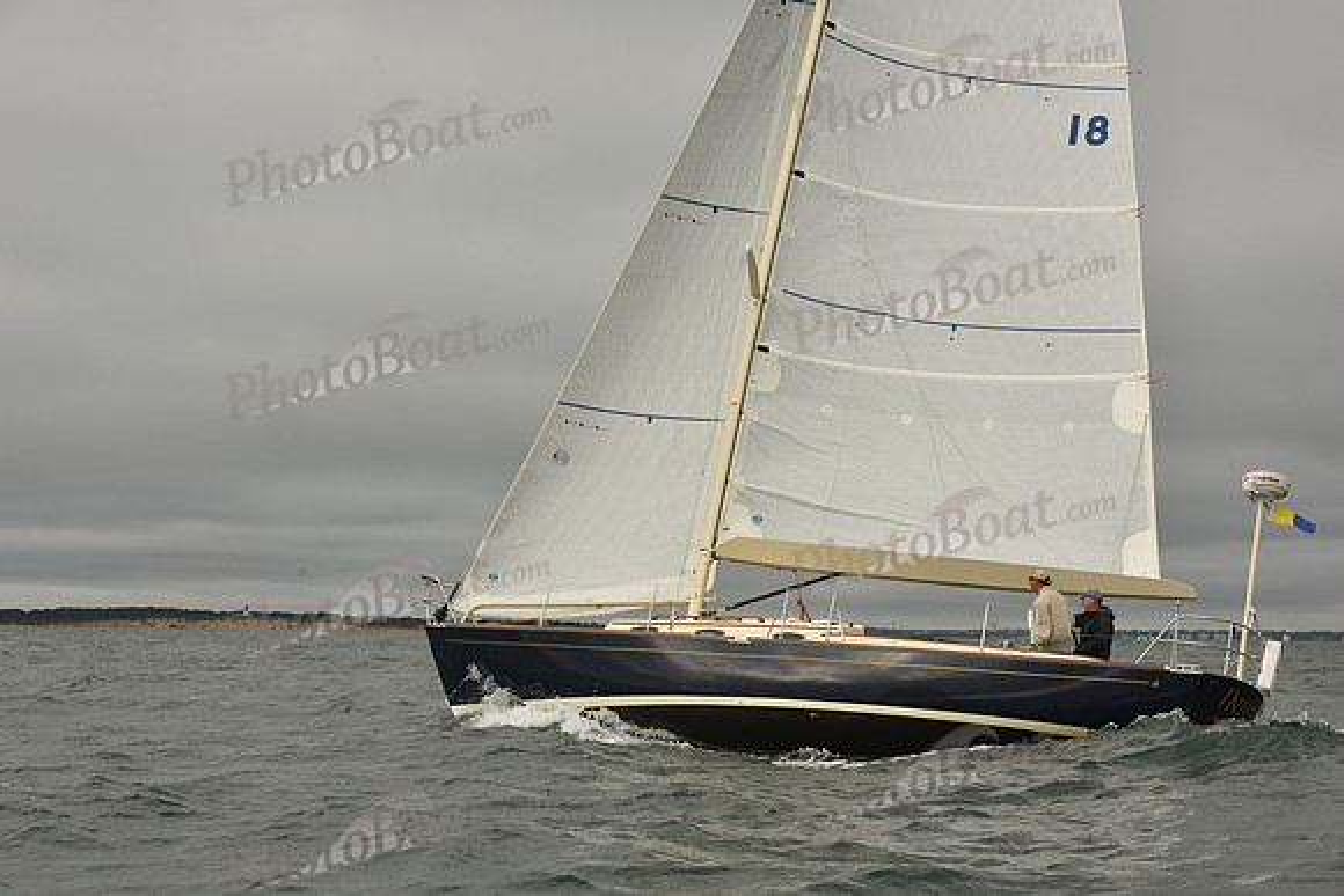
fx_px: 2614
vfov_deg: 19.5
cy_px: 448
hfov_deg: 28.8
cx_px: 672
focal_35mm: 70
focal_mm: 70
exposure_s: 1/800
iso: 320
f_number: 10
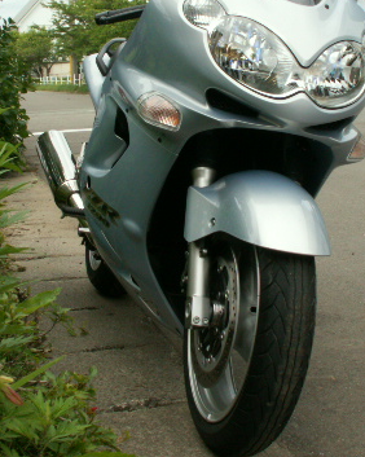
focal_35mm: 62
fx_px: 838
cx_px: 217
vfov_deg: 30.3
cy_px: 159
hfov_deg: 24.5
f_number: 8
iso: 50
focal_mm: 5.86
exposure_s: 1/60
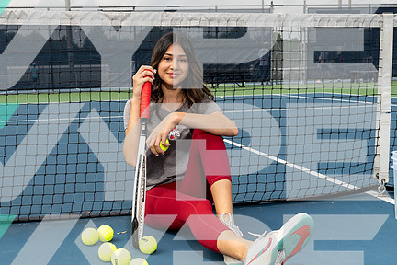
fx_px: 562
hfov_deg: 38.7
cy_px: 152
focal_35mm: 51
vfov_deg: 26.5
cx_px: 158
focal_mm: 38
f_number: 8
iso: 100
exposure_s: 1/250
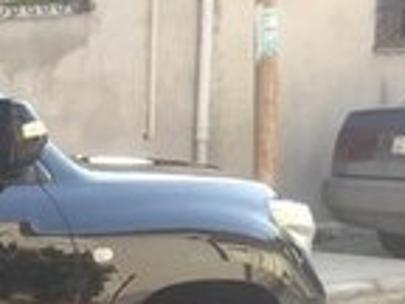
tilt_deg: -11.8
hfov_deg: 12.8
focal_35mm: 133
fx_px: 1556
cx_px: -428
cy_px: 441
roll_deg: +3.8
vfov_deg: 10.8
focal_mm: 4.15
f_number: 2.2
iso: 32
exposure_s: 1/416
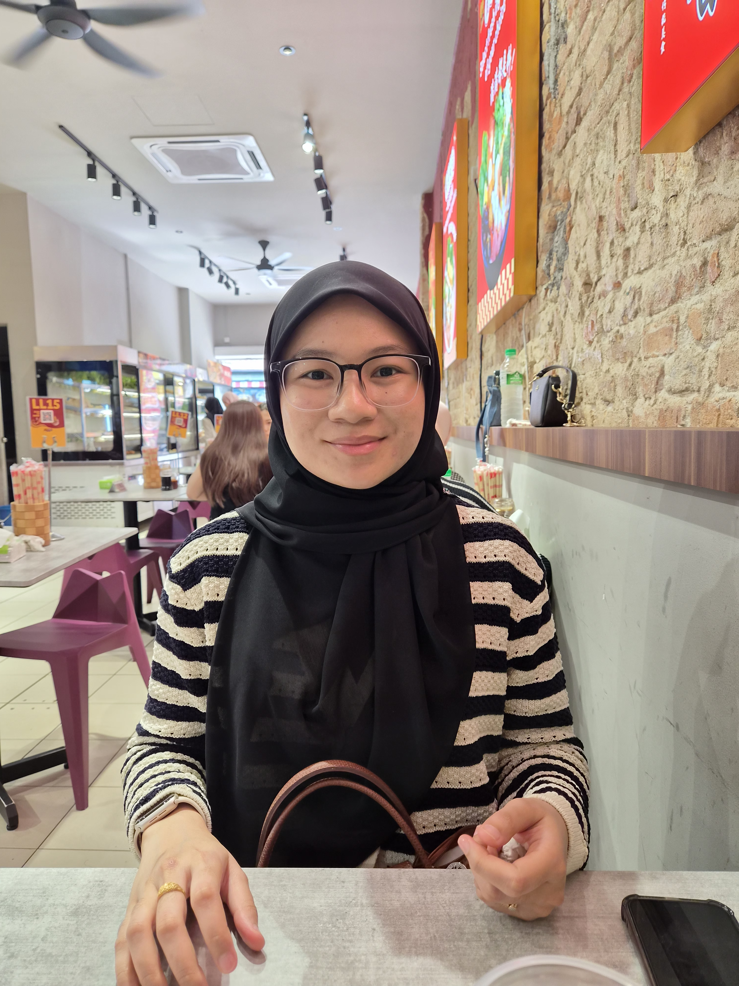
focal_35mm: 23
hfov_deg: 58.9
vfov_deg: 73.9
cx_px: 370
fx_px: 655
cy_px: 493
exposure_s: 1/100
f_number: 1.8
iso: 160
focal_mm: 5.4
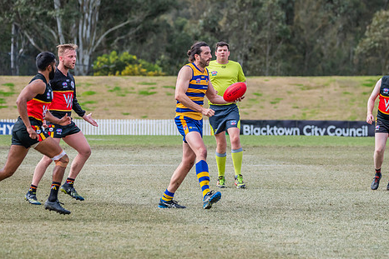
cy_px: 114
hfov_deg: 6.9
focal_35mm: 299
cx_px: 225
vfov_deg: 4.6
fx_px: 3232
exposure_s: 1/1600
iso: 800
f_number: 7.1
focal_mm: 240
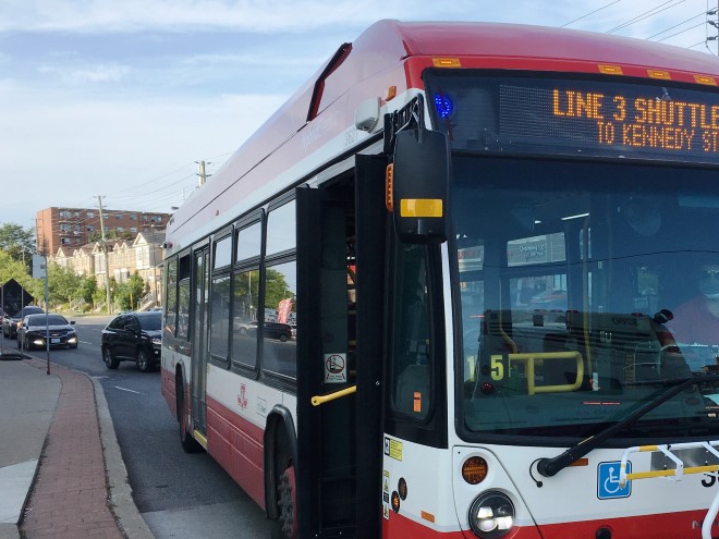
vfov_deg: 32.0
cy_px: 347
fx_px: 935
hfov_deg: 41.1
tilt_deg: +0.0
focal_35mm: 45
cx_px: 519
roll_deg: +1.3
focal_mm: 4.15
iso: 25
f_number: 2.2
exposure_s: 1/739
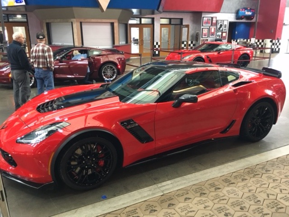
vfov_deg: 48.2
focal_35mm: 29
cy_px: 108
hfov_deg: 61.7
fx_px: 242
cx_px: 144
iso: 200
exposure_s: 1/20
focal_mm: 4.15
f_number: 2.2
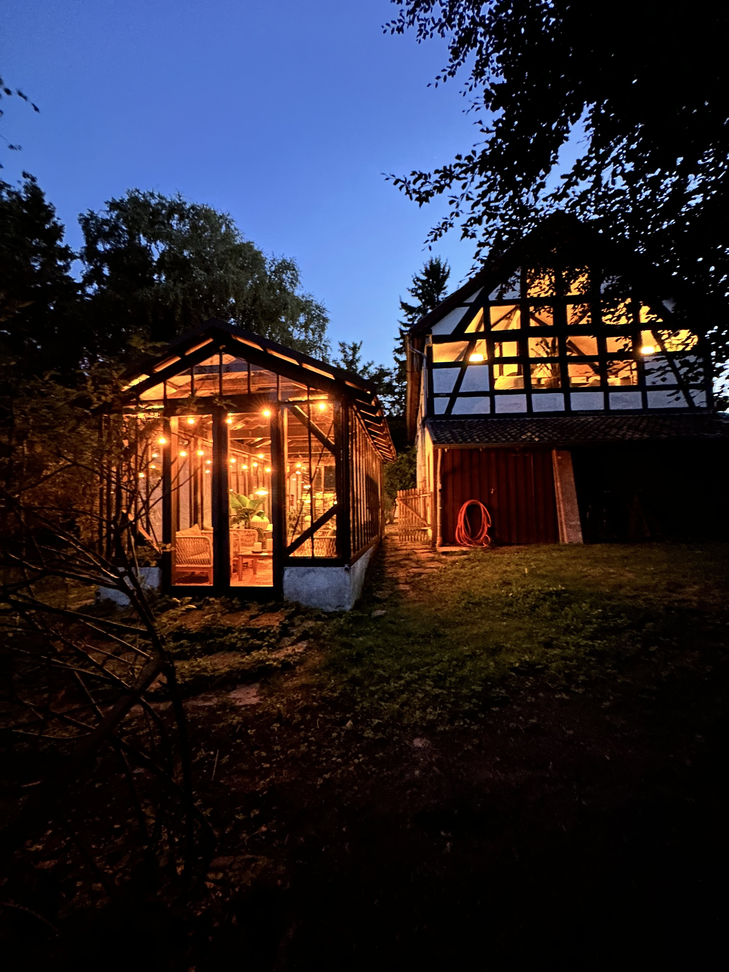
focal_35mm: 14
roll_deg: -0.4
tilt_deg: +3.8
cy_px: 486
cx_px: 364
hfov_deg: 85.7
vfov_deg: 102.1
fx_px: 393
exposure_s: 1/8
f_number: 2.2
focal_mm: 2.22
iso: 1000
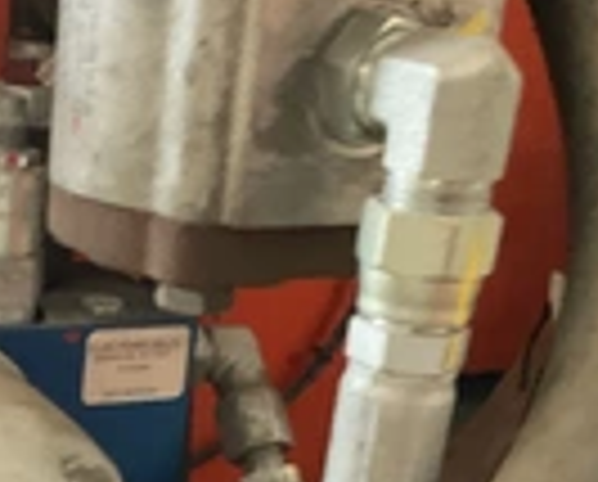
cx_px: 63
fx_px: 1508
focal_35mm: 85
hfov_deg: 21.9
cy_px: 523
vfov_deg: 17.5
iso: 320
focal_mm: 3
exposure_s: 1/60
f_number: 1.8
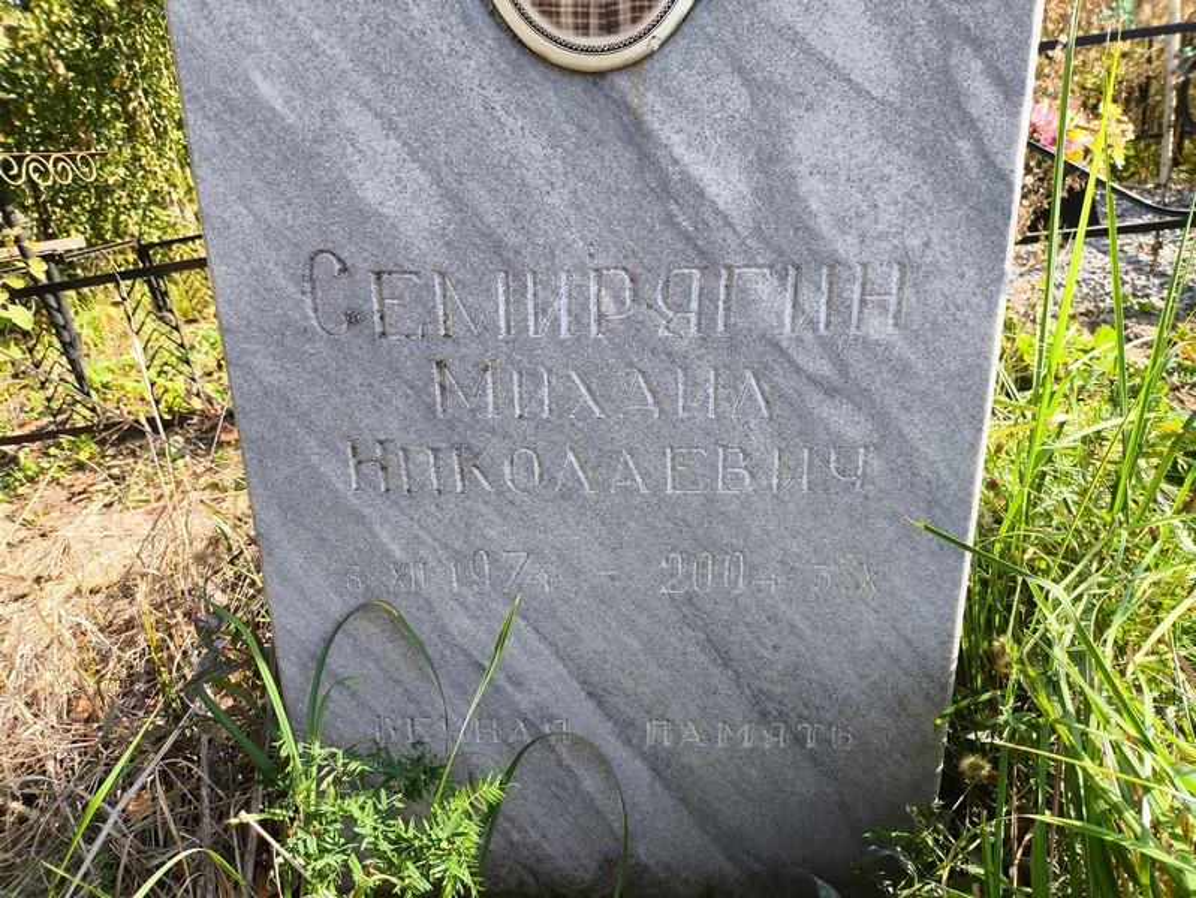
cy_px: 449
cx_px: 598
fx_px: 864
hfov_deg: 69.4
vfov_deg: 54.9
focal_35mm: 25
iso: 50
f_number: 1.7
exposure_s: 1/364
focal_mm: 4.71
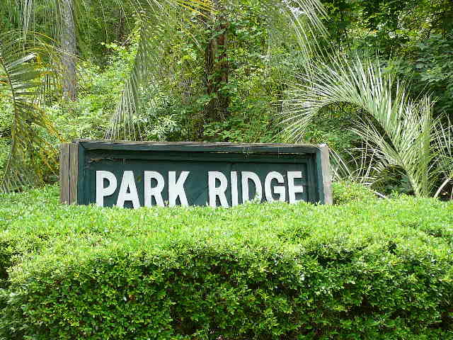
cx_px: 226
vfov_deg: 24.0
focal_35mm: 61
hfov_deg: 31.7
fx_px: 798
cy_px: 170
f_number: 3.4
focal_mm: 7.3
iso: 80
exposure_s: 1/125
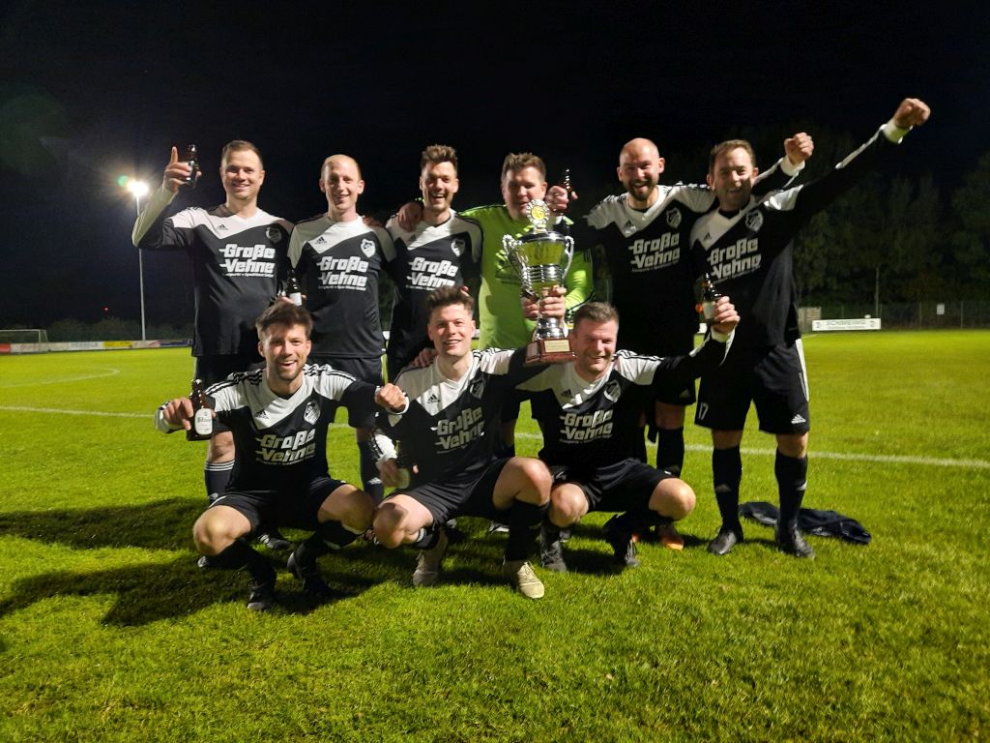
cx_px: 495
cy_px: 372
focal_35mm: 25
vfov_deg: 54.9
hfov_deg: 69.4
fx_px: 715
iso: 500
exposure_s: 1/25
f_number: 2
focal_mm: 4.6
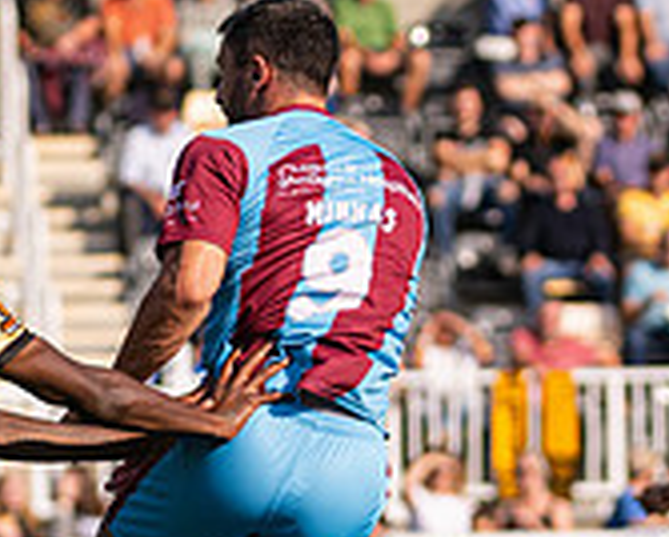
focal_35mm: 636
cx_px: 489
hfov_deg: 3.0
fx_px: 12607
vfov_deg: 2.4
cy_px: 290
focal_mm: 135
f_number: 2.8
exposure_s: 1/3200
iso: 200
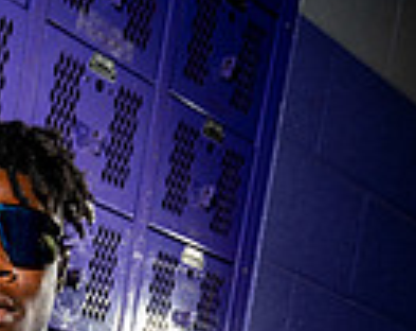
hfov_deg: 19.1
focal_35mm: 97
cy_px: 703
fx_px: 1191
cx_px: -32
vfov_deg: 13.2
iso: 200
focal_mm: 30
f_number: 5.6
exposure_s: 1/250
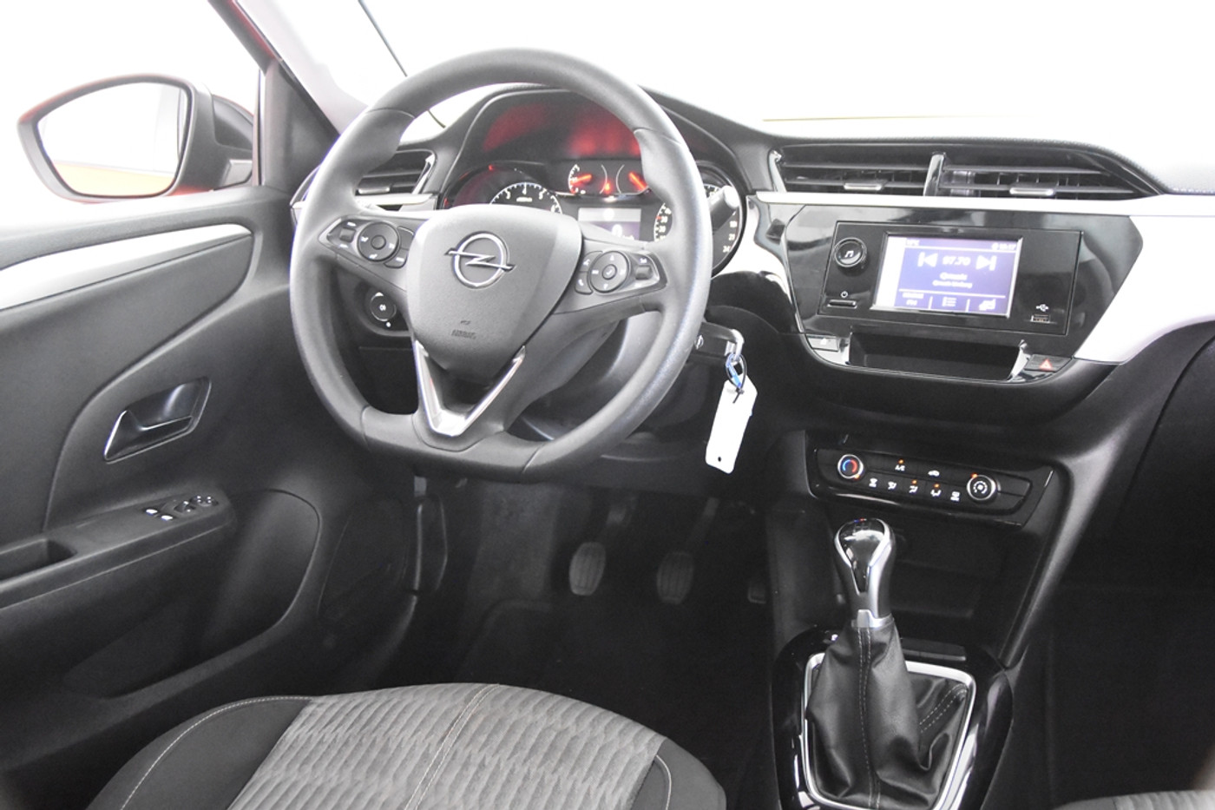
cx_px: 608
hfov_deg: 57.2
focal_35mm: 33
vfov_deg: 40.0
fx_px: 1114
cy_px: 405
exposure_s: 1/30
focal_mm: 22
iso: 11400
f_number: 3
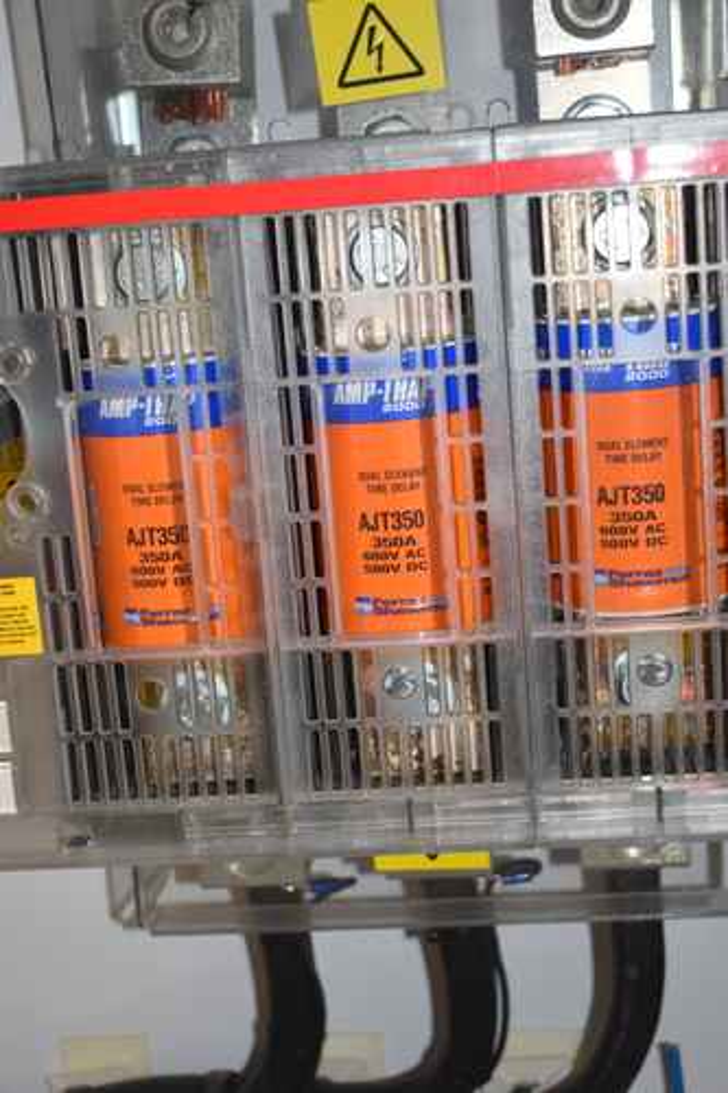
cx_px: 364
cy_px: 546
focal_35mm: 57
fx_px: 1730
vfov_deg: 35.1
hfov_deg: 23.8
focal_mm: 38
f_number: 4.8
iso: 450
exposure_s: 1/60
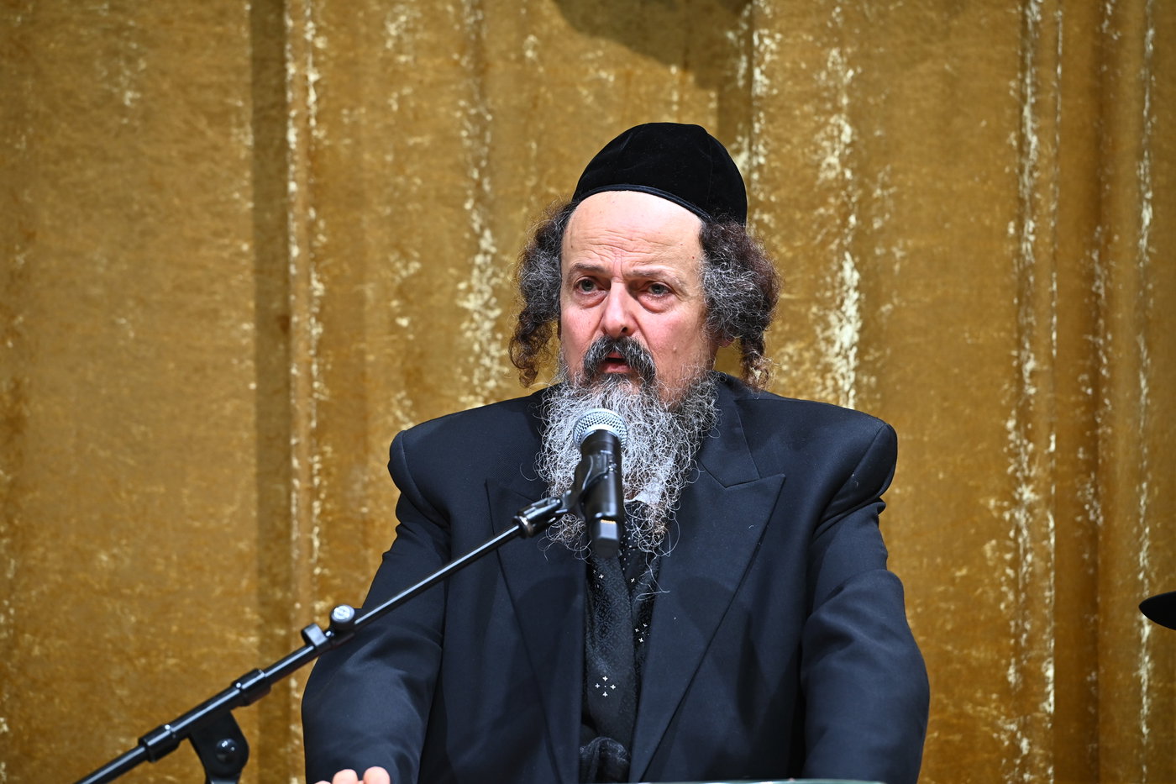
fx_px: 6042
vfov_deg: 7.4
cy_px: 392
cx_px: 588
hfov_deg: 11.1
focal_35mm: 185
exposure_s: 1/160
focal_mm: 185
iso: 1250
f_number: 5
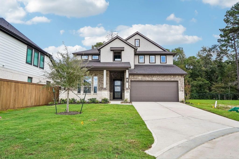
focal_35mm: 25
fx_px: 166
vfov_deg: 51.3
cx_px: 120
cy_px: 80
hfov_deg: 71.5
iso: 500
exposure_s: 1/1000
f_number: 8
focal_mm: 25
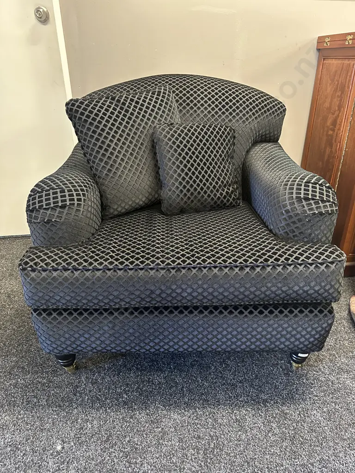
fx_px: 328
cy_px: 236
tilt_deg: -28.6
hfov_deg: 56.8
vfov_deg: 71.6
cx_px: 178
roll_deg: -0.1
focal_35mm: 24
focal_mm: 6.86
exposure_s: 1/33
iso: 800
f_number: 1.78
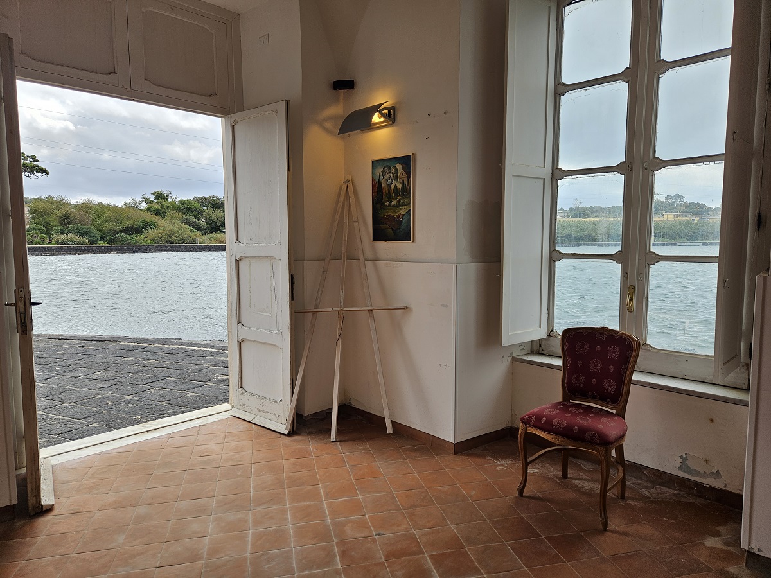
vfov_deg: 58.9
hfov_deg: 73.9
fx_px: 512
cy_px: 289
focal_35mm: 23
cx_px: 386
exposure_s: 1/345
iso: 25
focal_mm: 5.4
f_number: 1.8
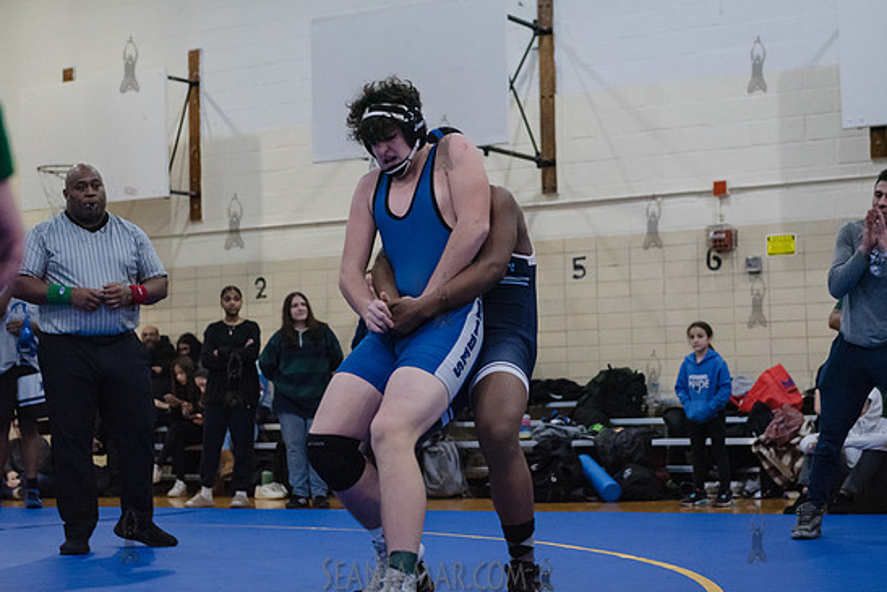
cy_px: 299
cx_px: 443
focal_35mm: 70
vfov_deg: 19.5
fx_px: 1725
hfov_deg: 28.8
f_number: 3.2
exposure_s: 1/400
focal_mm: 66
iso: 8000
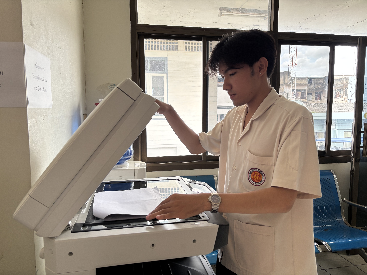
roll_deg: -0.1
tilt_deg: -5.9
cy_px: 138
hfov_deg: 67.3
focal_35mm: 26
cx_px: 184
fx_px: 276
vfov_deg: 53.1
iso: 50
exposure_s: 1/100
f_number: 1.6
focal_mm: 5.96
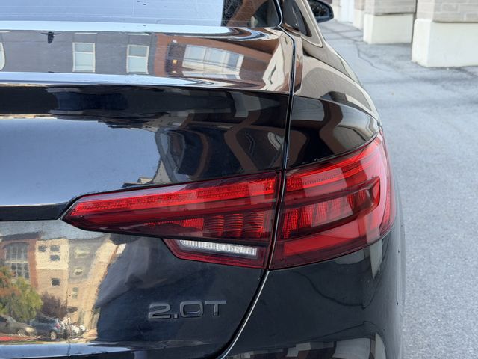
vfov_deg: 30.3
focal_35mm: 48
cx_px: 239
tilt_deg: -14.7
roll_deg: +0.9
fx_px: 663
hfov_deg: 39.7
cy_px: 180
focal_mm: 6.76
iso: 125
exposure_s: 1/199
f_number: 1.78
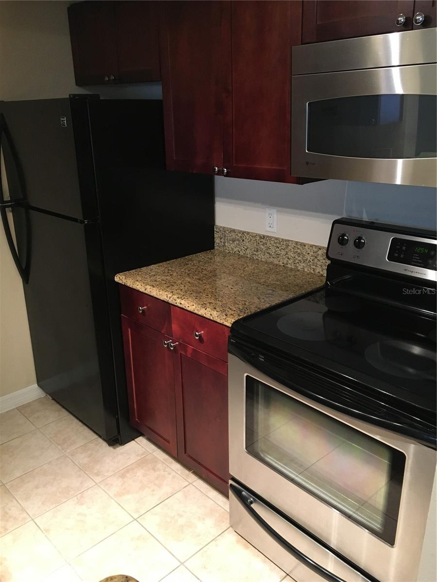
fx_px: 488
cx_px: 218
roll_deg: -0.3
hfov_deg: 48.2
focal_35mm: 29
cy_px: 291
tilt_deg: -19.6
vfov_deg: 61.7
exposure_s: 1/30
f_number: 2.2
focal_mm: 4.15
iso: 200
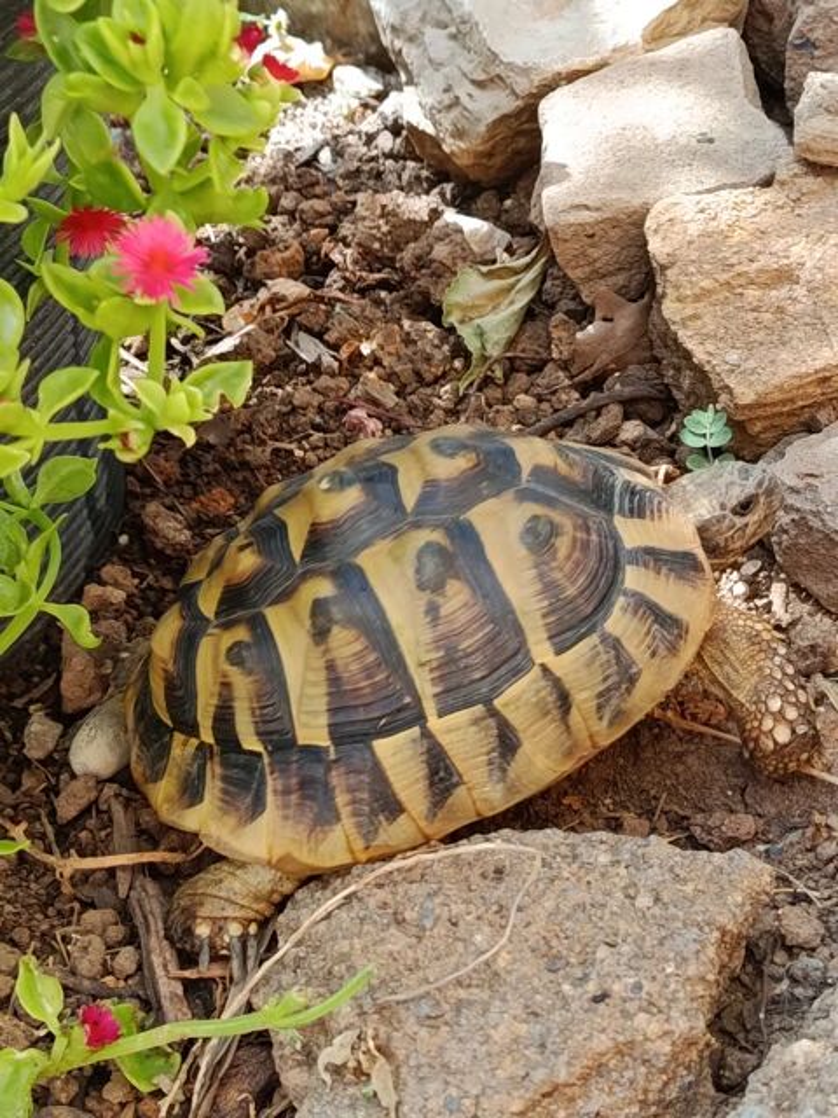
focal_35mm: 66
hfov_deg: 22.3
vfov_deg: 29.4
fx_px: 2130
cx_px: 419
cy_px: 559
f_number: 1.7
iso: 96
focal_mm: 5.24
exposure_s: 1/100
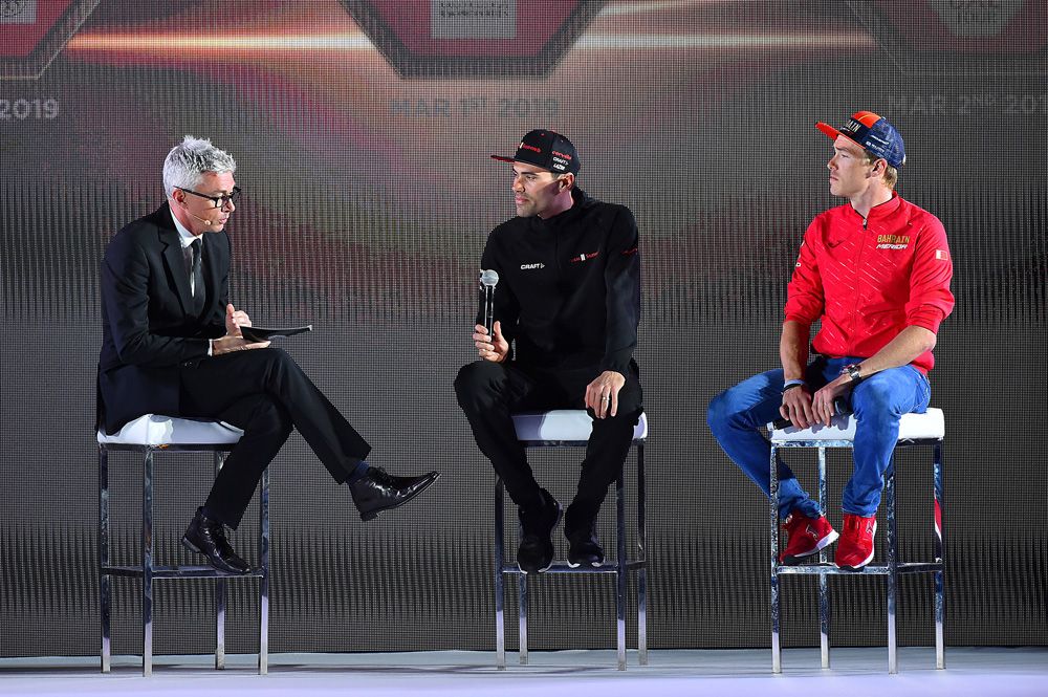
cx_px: 524
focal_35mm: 300
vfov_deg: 4.6
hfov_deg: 6.9
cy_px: 348
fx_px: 8726
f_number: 7.1
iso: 3200
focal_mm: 300
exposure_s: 1/1000
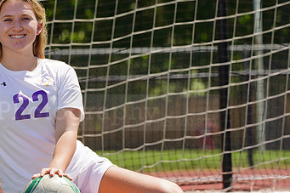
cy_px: 105
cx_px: 54
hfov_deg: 3.7
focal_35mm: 557
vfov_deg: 2.5
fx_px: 4485
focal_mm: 327
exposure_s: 1/250
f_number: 13
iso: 200
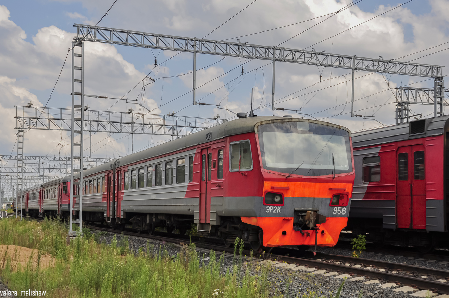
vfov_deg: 28.0
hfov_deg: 41.2
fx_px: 598
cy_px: 149
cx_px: 224
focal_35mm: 48
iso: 200
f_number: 7.1
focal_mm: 32
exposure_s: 1/500
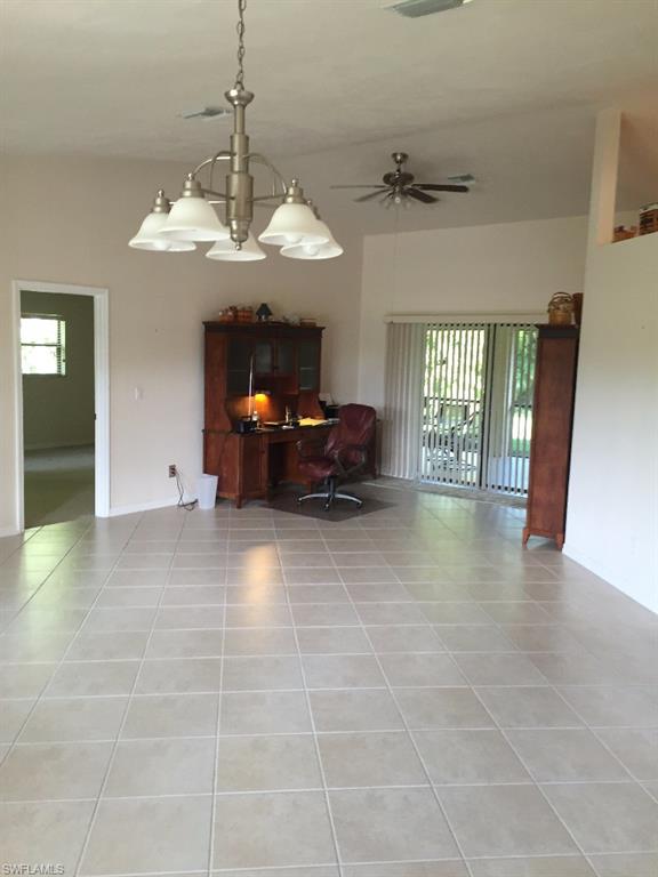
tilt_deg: -7.9
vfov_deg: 61.7
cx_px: 329
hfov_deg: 48.2
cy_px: 438
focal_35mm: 29
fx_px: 735
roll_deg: -1.3
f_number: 2.2
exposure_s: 1/30
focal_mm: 4.15
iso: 100
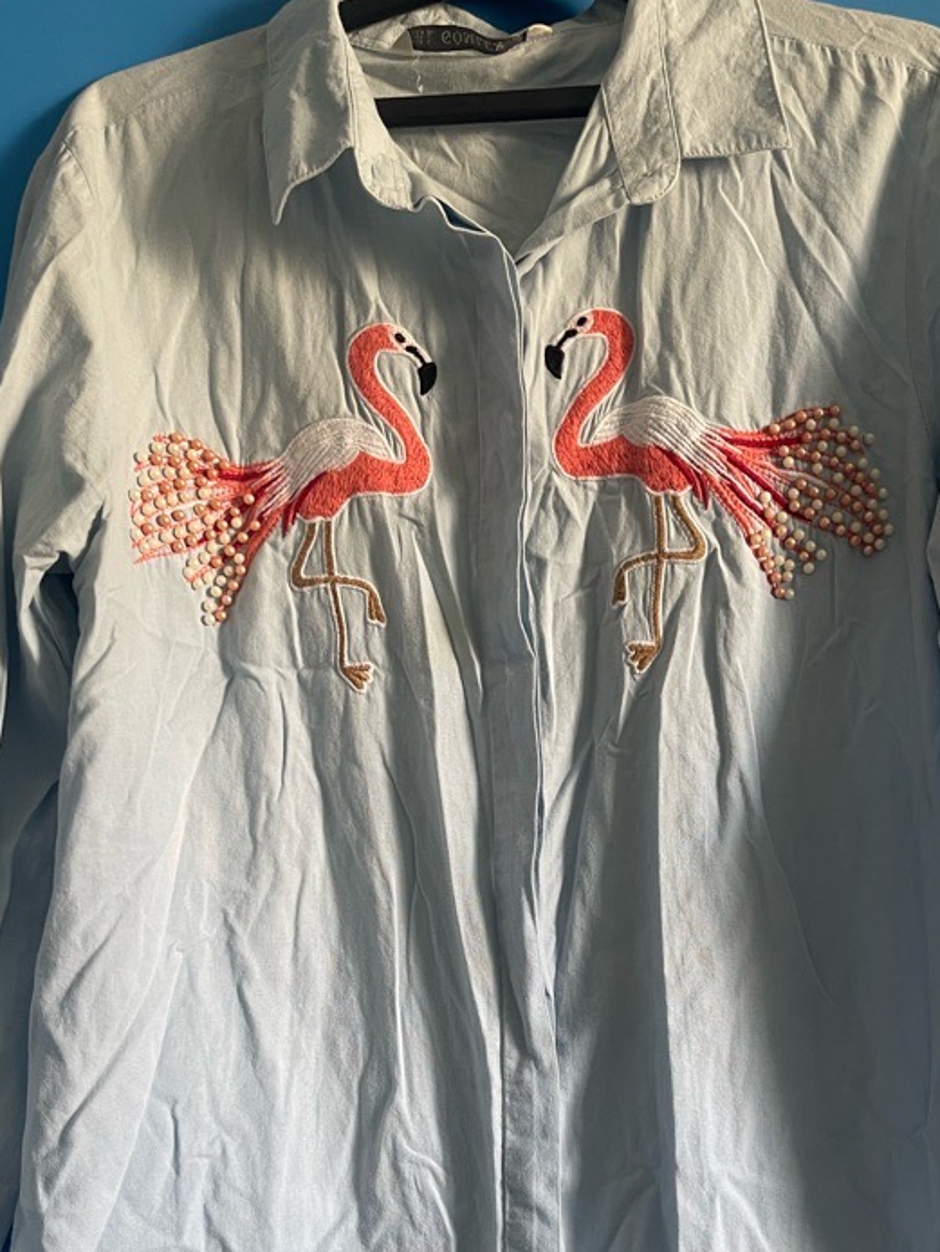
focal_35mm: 36
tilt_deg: -1.1
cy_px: 839
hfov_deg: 39.7
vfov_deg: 50.4
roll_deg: +0.4
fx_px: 1303
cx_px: 498
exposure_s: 1/60
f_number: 1.6
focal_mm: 5.1
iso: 160
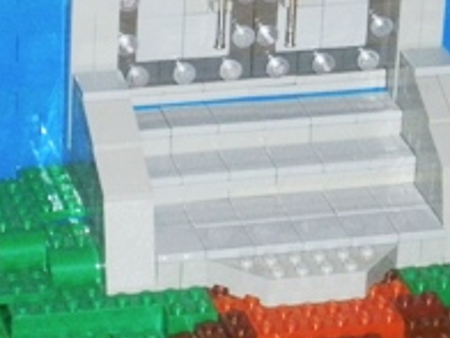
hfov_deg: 9.8
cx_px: 177
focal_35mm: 202
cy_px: -60
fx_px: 2626
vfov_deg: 7.3
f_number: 4.6
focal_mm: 11.2
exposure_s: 1/125
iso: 400
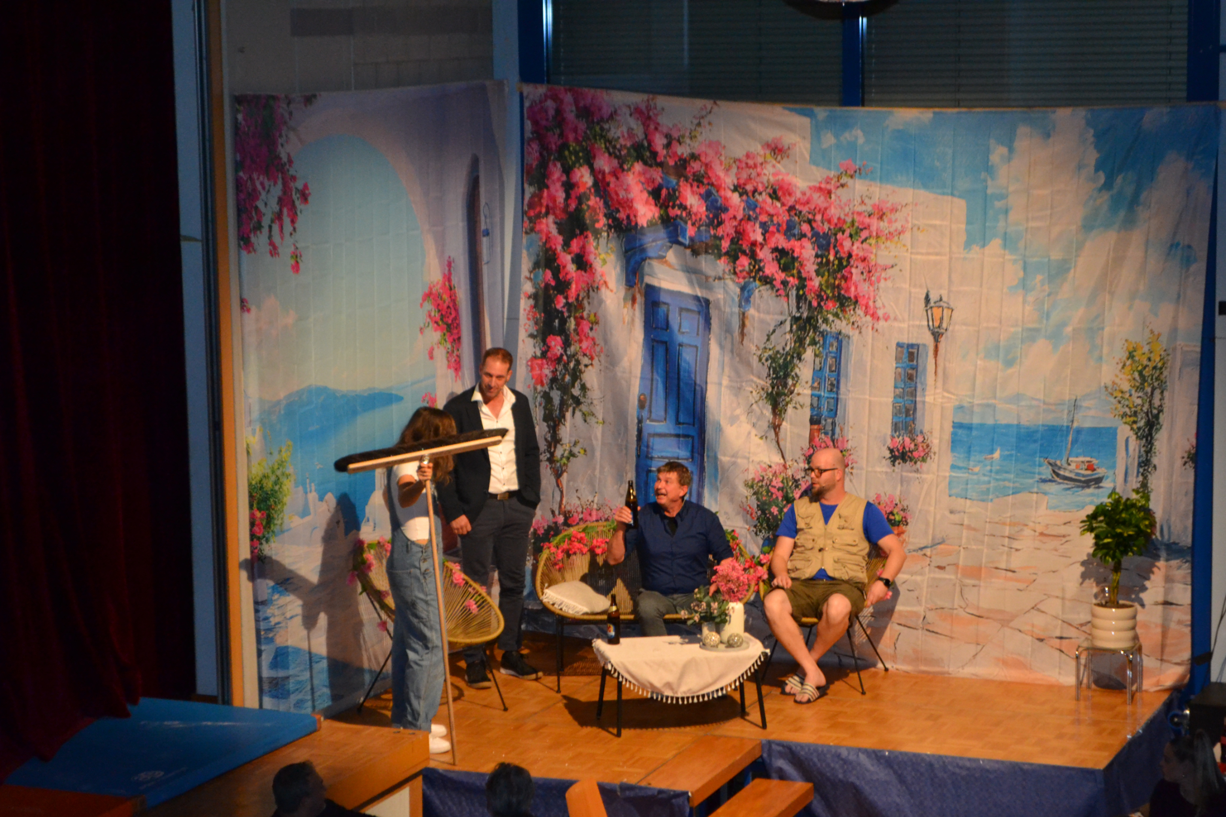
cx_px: 613
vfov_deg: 16.6
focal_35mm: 82
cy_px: 408
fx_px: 2809
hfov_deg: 24.6
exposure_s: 1/60
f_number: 5.6
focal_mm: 55
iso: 2200
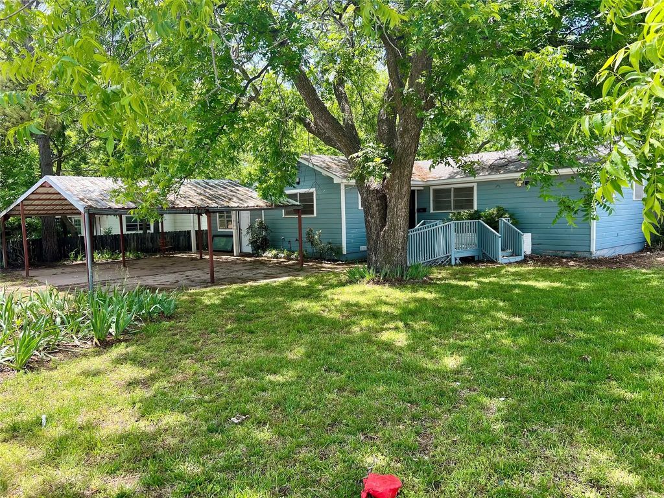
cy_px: 249
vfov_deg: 53.1
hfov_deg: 67.3
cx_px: 332
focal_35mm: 26
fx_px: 499
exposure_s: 1/687
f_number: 1.5
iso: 50
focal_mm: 5.7
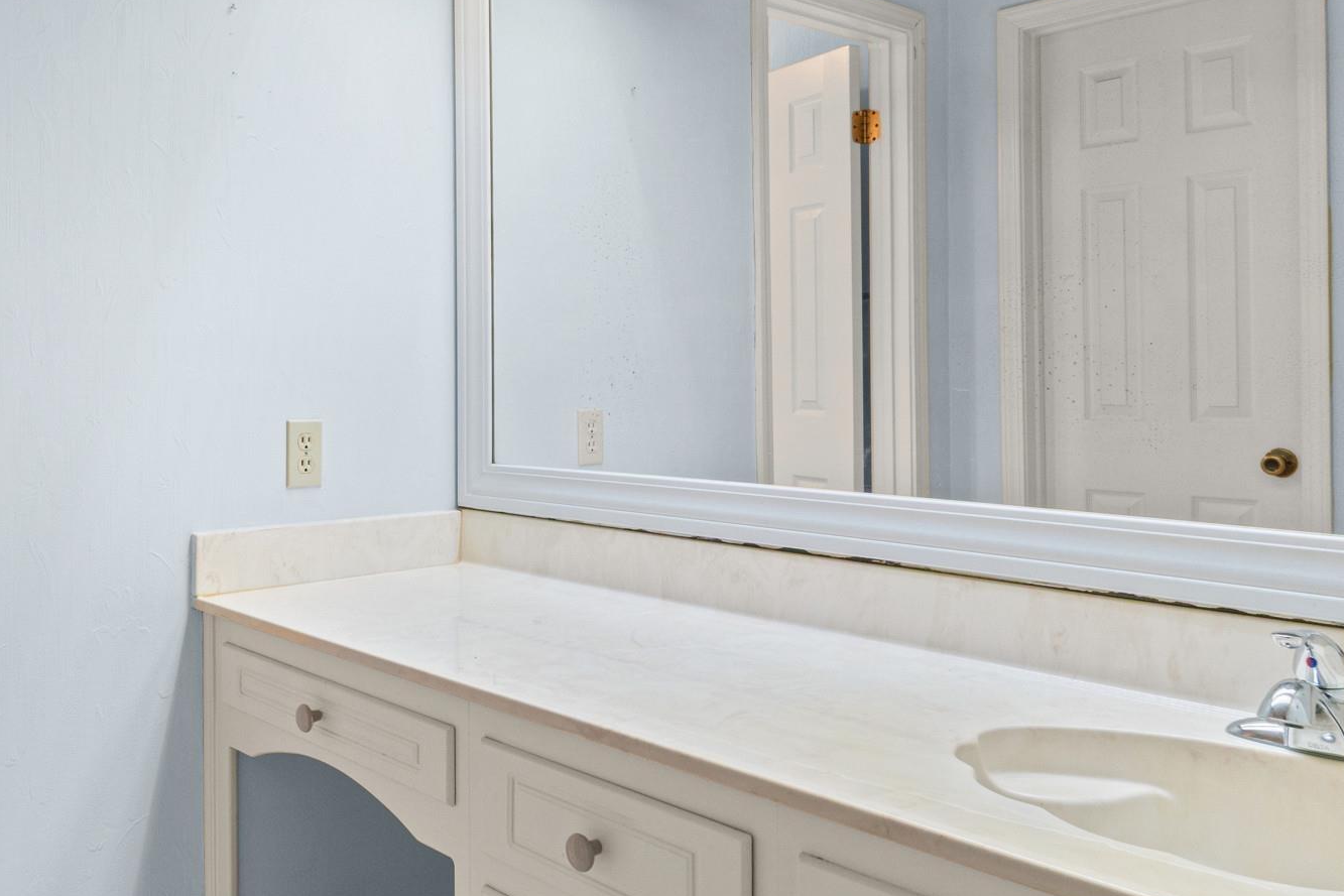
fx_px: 1155
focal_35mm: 31
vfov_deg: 42.3
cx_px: 467
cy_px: 376
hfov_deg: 59.2
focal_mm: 11
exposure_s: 1/1.67
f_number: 9
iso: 250
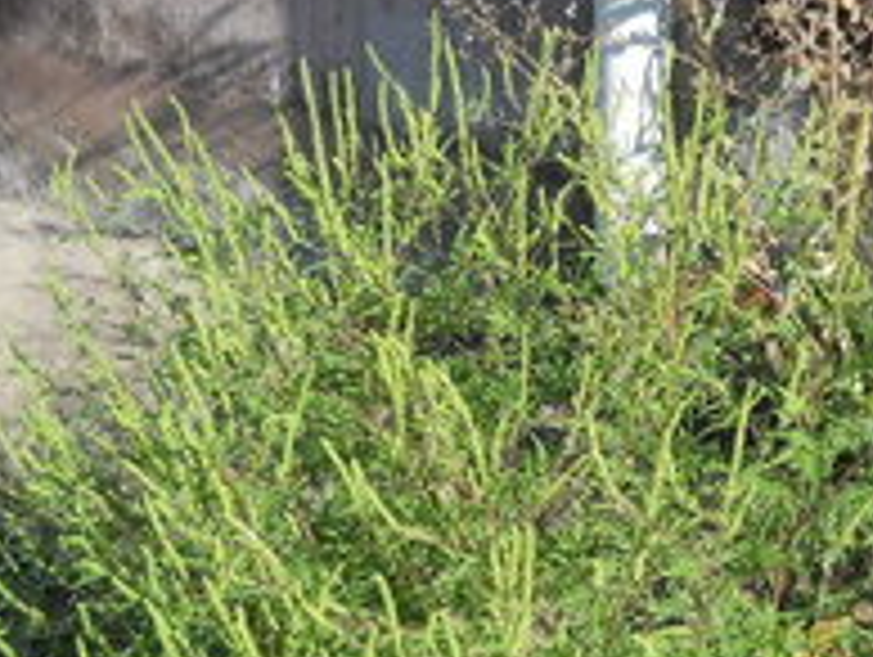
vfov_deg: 19.9
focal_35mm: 74
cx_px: 662
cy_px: 268
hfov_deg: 26.0
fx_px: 1869
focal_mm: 6.72
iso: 80
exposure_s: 1/160
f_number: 5.5
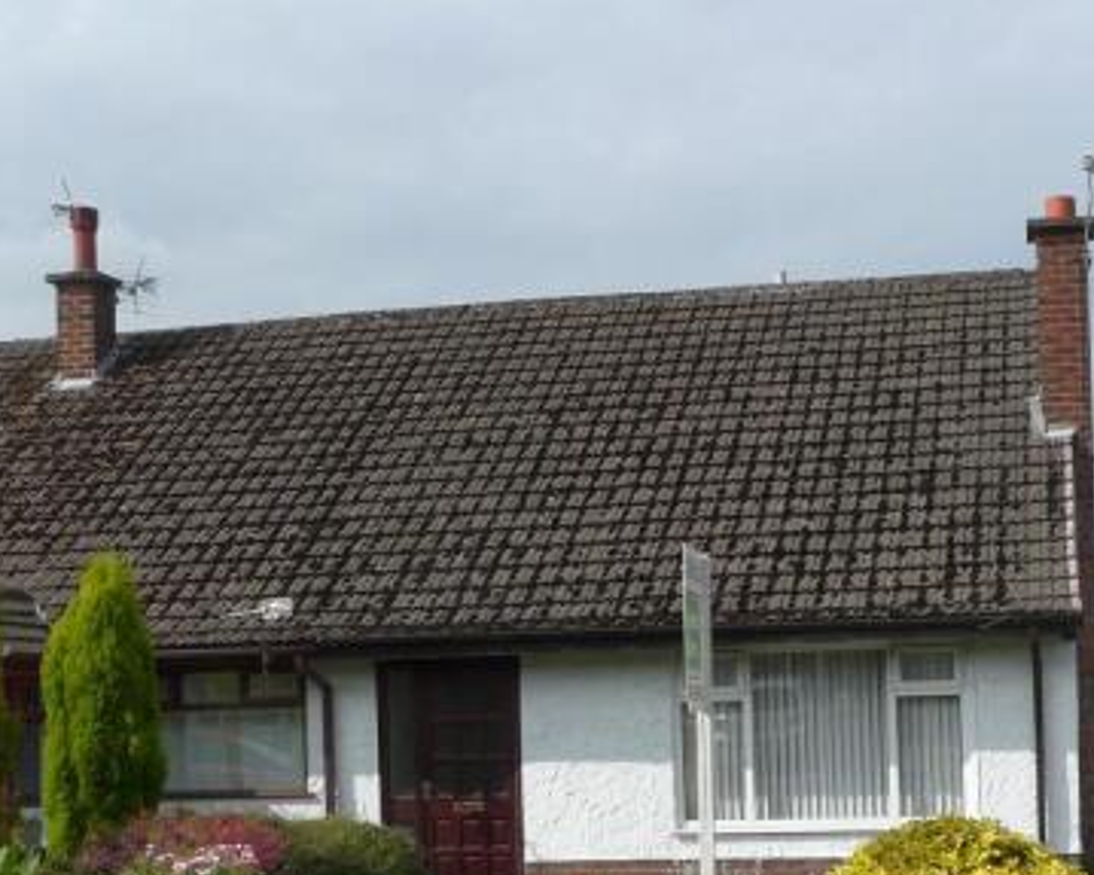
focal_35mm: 57
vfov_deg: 26.3
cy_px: 657
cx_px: 791
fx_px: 1845
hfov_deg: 32.5
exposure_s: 1/800
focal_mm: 4.6
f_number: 5
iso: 100
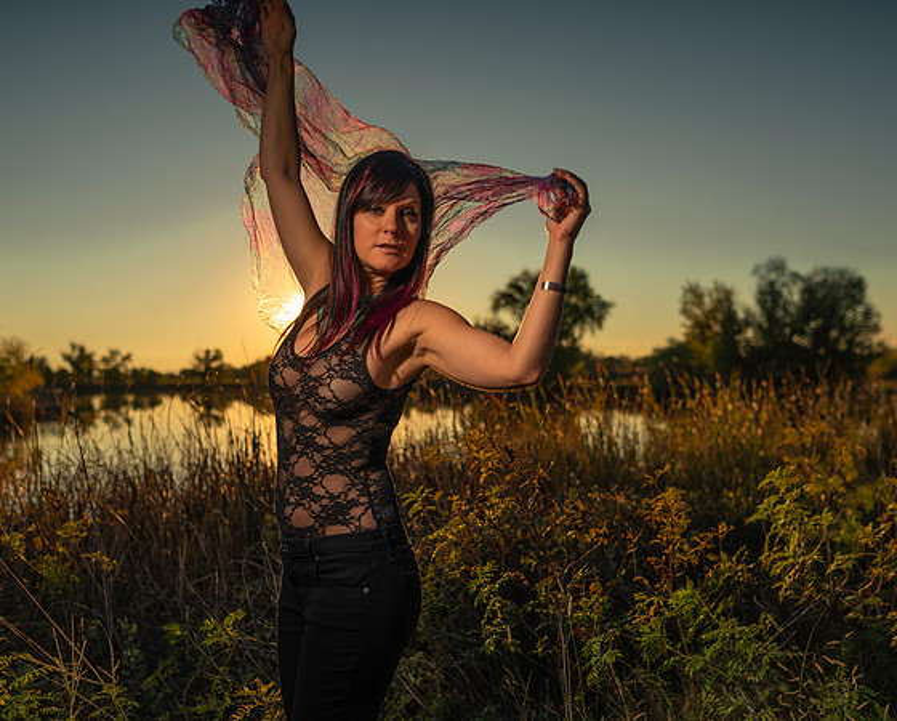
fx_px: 859
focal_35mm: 32
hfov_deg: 55.1
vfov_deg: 45.3
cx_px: 462
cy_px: 430
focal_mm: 24
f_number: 2
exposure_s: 1/8000
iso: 100
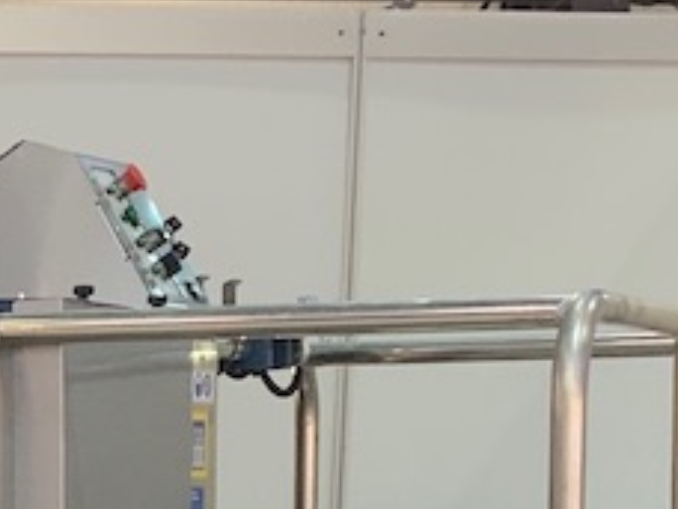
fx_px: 3193
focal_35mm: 163
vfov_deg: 8.8
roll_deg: -0.7
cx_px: -348
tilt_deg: -8.3
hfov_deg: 11.6
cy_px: 857
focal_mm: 3
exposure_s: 1/50
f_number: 1.8
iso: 100
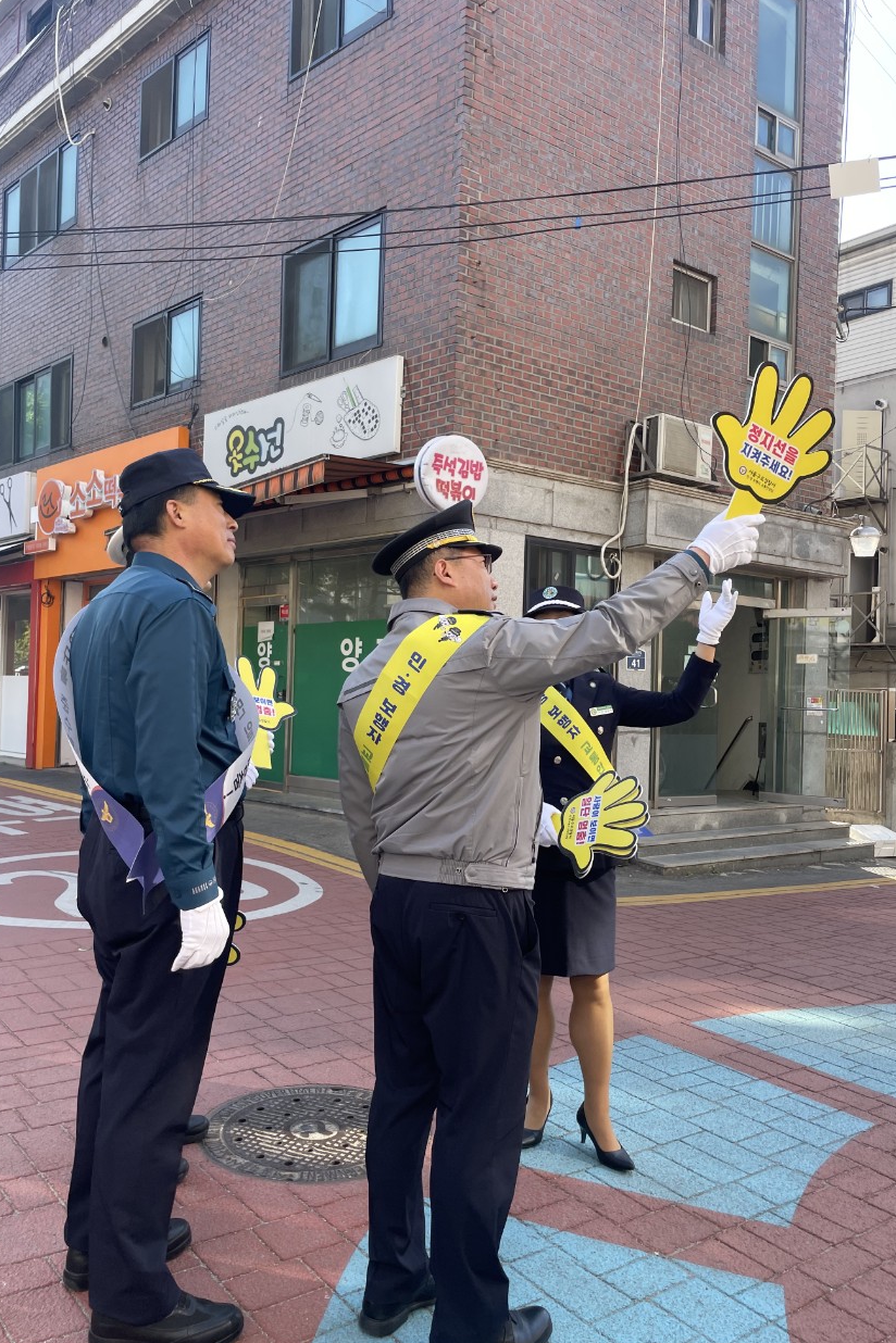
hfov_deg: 46.4
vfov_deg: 65.5
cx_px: 472
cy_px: 674
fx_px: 1045
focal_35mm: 28
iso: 32
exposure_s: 1/714
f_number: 1.6
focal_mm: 4.2
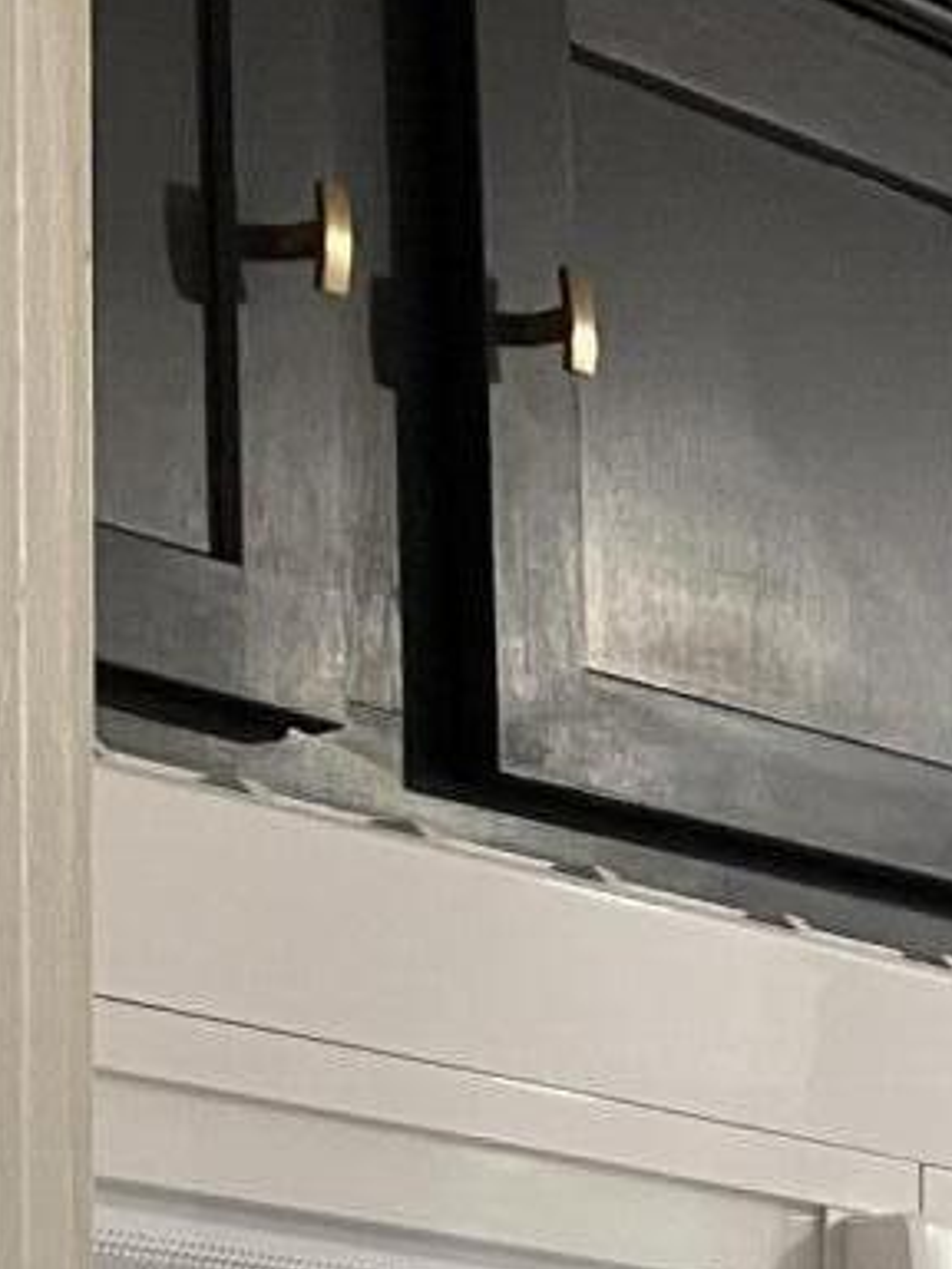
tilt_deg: -4.3
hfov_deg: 9.1
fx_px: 5354
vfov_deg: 12.3
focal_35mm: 146
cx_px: 2327
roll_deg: -2.8
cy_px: 2366
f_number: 1.8
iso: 200
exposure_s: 1/60
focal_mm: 3.99
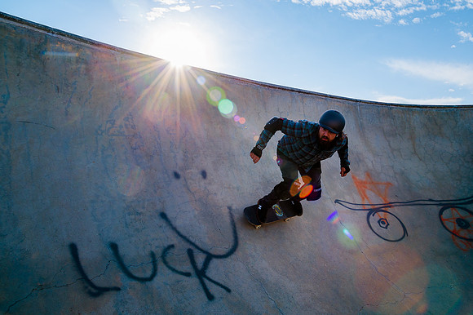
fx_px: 362
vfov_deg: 46.9
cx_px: 261
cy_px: 144
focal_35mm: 28
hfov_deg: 66.1
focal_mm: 24
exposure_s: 1/500
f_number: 8
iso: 200
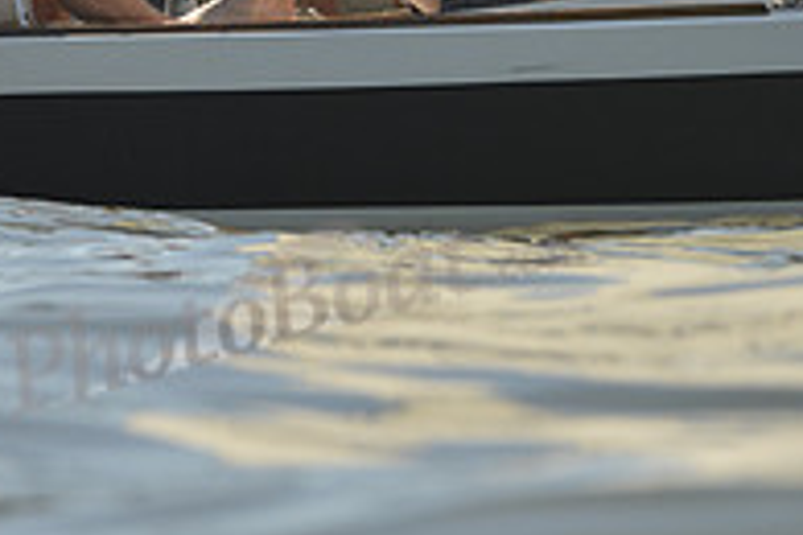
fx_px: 15903
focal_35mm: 713
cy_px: 35
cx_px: 803
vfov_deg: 1.9
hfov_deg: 2.9
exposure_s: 1/1000
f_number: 6.3
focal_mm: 240
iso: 200
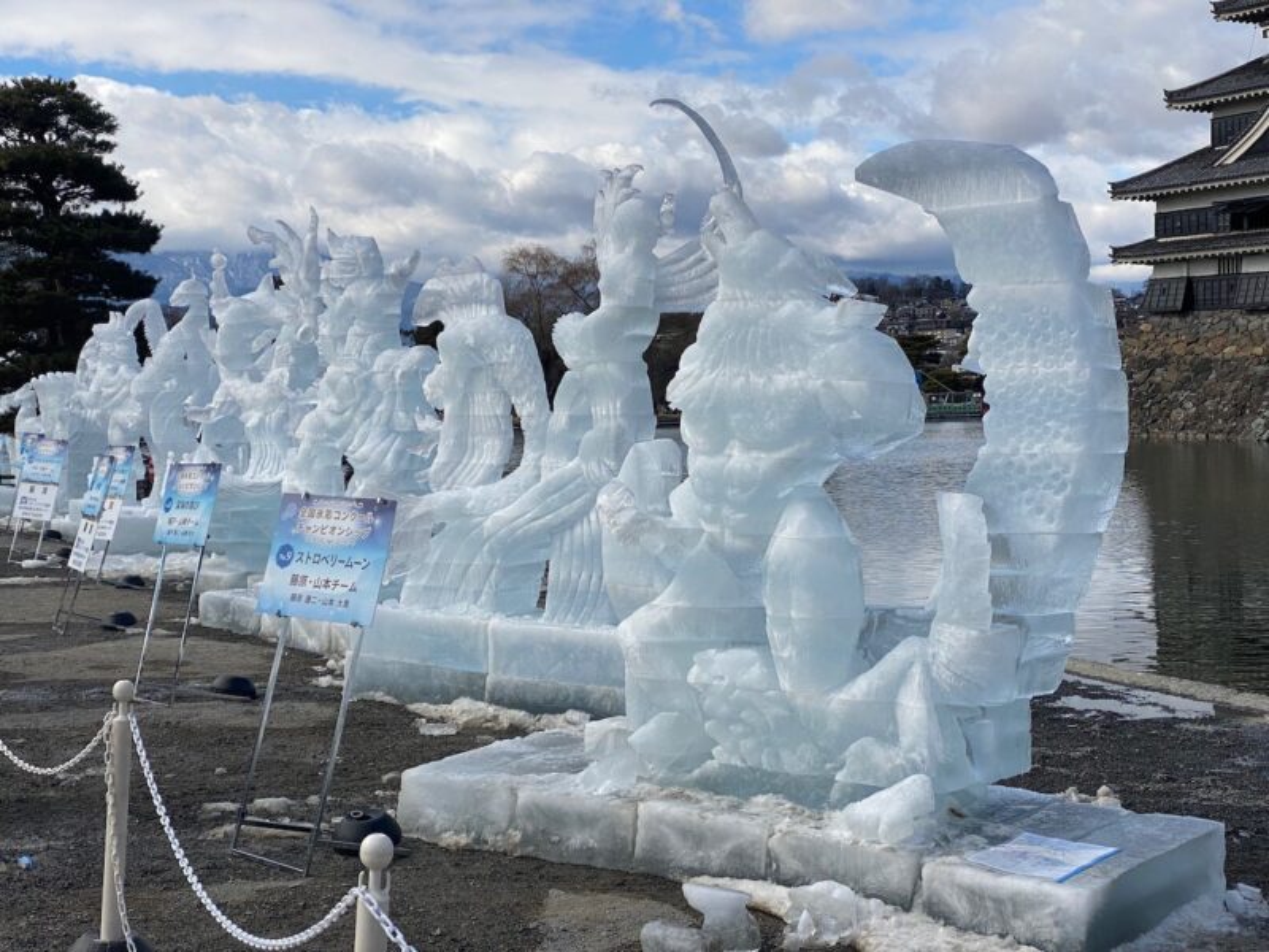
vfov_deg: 28.0
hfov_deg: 36.8
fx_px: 1906
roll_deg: +0.5
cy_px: 476
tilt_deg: -2.6
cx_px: 634
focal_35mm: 52
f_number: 2
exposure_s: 1/1776
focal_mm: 6
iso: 20
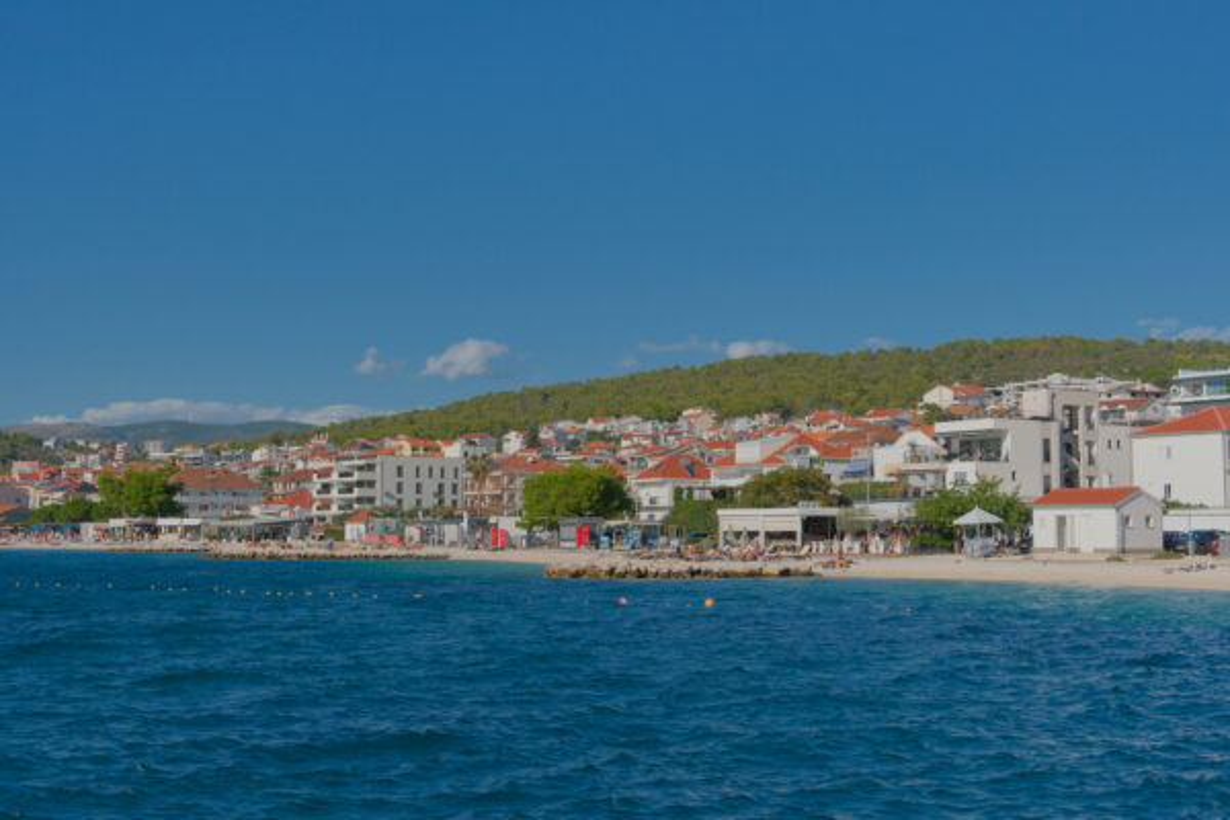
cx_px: 615
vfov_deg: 29.2
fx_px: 1572
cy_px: 410
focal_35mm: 46
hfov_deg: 42.7
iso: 500
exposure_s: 1/1600
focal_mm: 30.5
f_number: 6.4
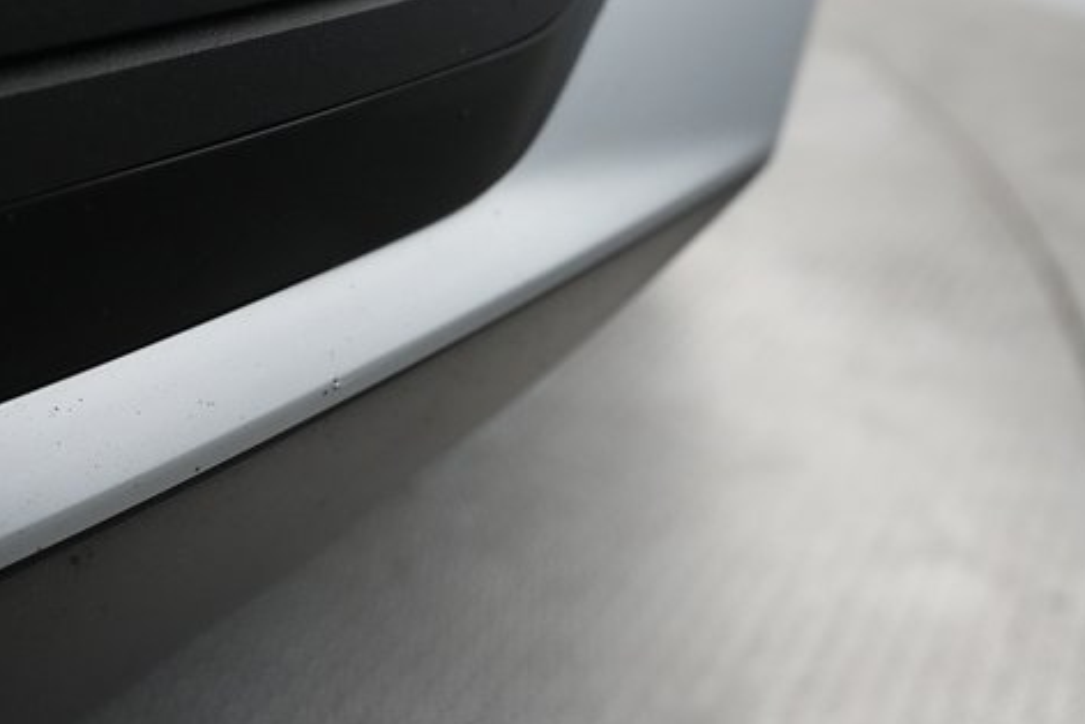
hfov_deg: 50.4
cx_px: 435
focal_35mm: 38
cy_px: 337
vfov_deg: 35.0
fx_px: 1145
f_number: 5.6
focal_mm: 28
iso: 6400
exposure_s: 1/100
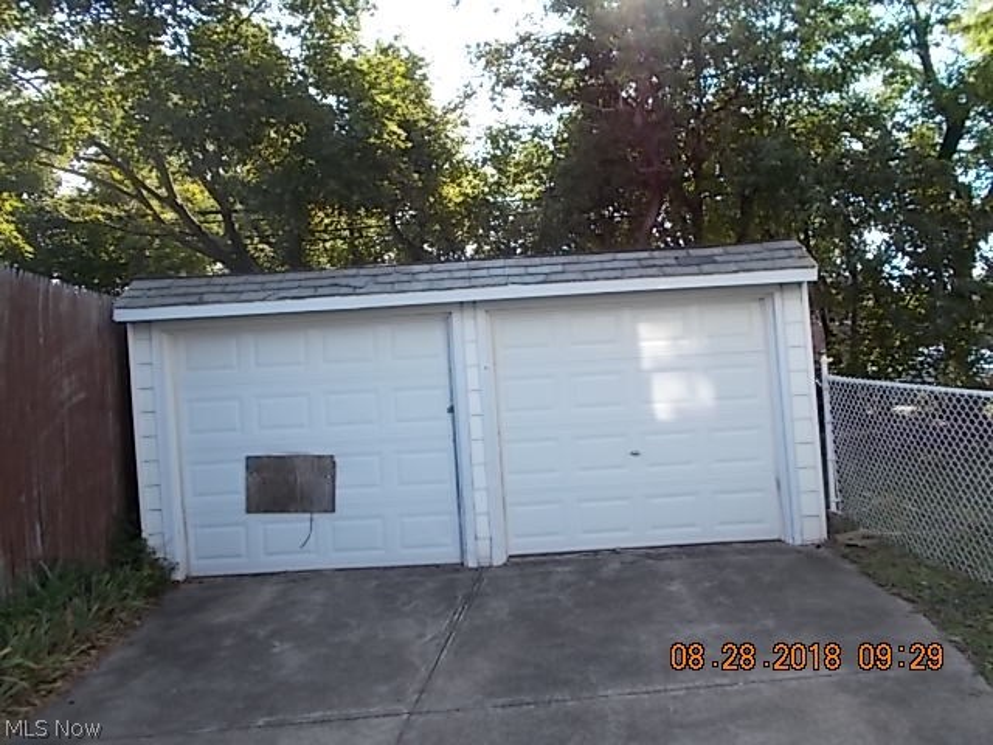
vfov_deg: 53.1
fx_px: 746
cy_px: 372
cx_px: 496
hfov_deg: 67.3
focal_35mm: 26
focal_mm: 4.6
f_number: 3.2
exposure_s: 1/200
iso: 80
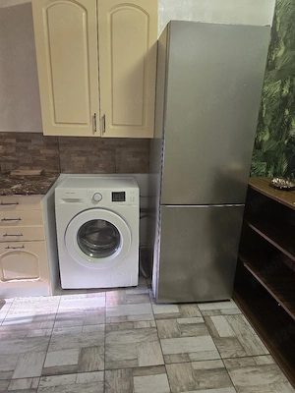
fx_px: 261
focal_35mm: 23
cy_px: 196
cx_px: 148
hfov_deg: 58.9
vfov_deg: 73.9
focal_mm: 6.3
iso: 250
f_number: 1.7
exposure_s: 1/101
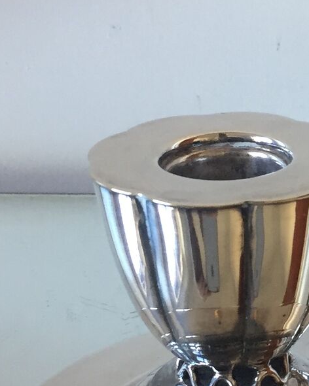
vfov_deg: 19.9
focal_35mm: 96
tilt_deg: -26.3
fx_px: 1097
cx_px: 359
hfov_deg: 15.5
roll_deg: -0.1
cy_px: 250
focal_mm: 4.15
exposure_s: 1/33
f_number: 2.2
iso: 50
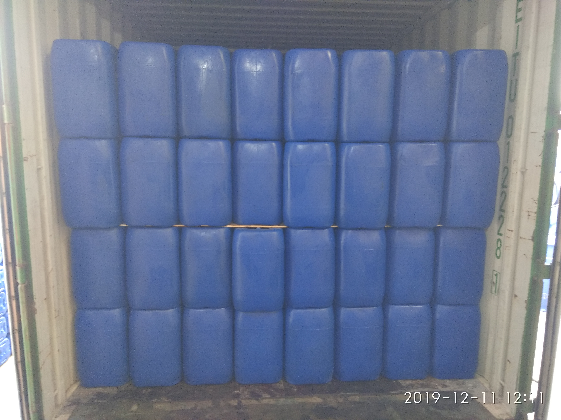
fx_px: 340
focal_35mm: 21
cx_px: 280
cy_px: 210
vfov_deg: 63.4
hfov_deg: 79.0
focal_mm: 3.57
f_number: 2
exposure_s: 1/33
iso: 320
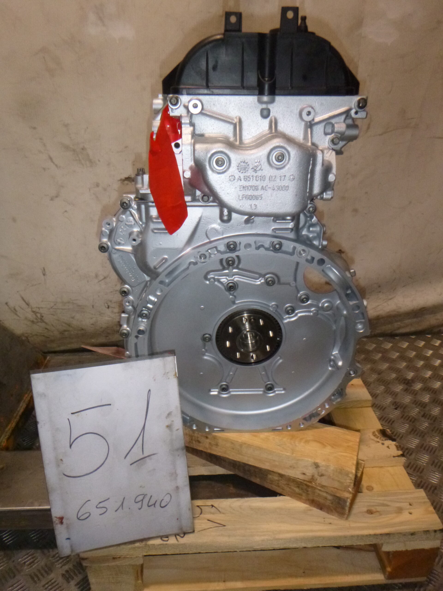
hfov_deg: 54.9
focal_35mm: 25
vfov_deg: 69.4
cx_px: 222
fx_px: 427
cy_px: 296
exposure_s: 1/125
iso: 400
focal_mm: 4.5
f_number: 3.9
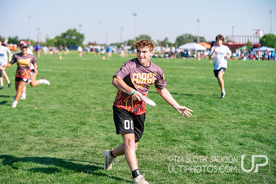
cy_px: 92
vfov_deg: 17.1
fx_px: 613
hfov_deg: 25.4
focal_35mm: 80
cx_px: 138
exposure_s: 1/16000
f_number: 2.8
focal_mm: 80
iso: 1000
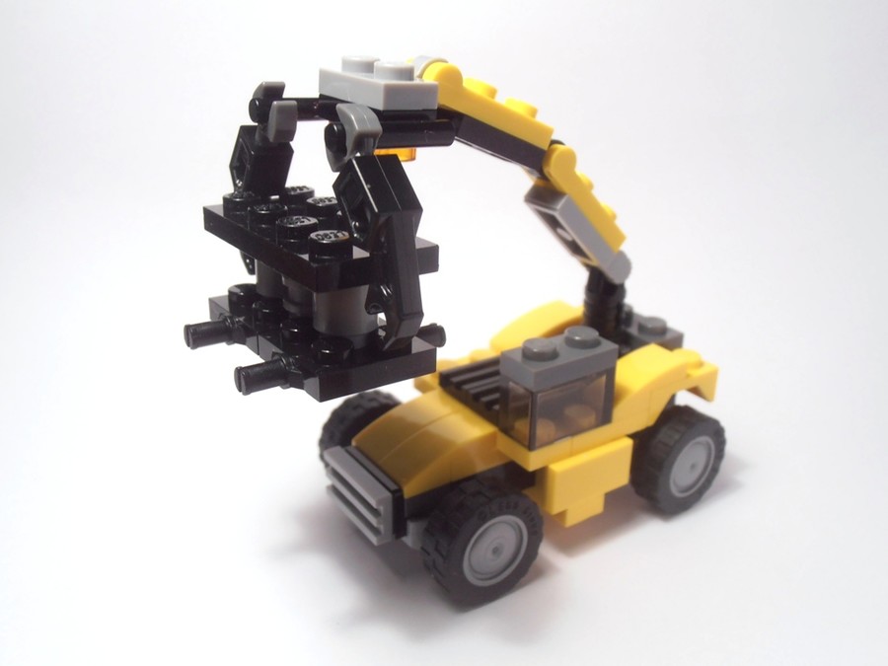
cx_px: 444
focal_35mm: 37
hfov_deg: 50.1
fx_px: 949
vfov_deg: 38.7
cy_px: 333
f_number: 3.9
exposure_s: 1/40
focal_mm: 6.61
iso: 80
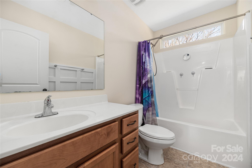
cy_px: 84
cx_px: 126
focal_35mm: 14
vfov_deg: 81.2
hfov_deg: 104.3
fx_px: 98
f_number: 6.3
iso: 320
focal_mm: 14
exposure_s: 1/200
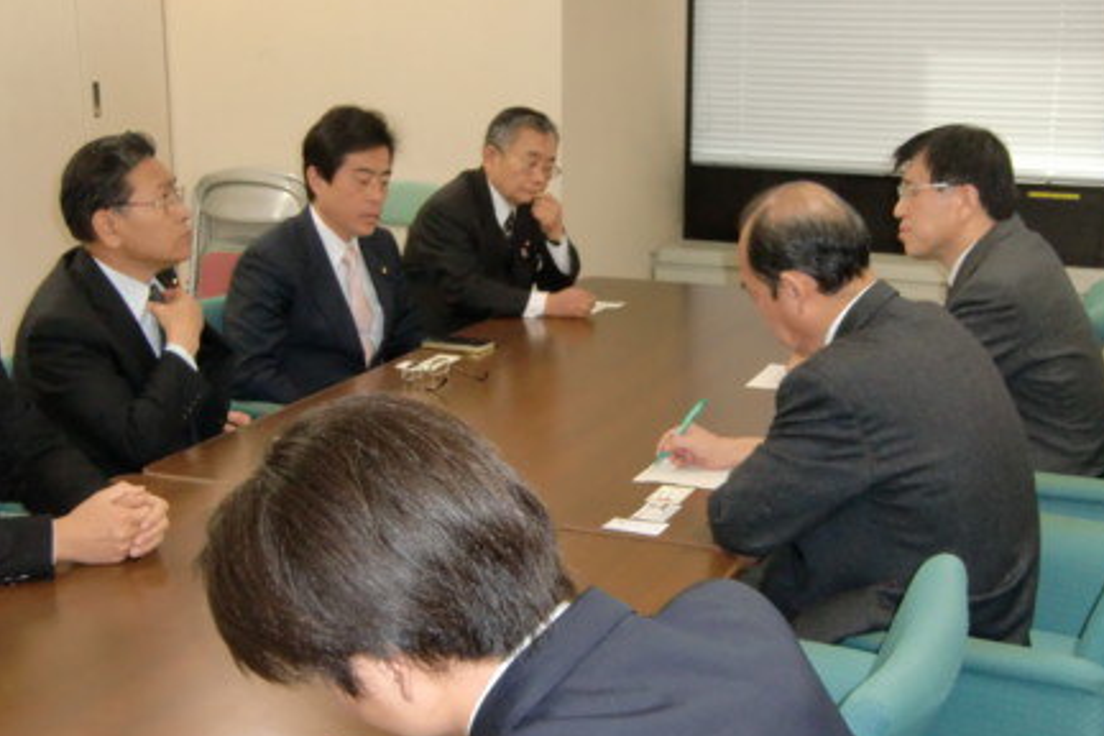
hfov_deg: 38.9
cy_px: 381
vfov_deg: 26.5
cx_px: 572
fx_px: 1564
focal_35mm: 51
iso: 400
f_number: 4
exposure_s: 1/60
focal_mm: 8.4
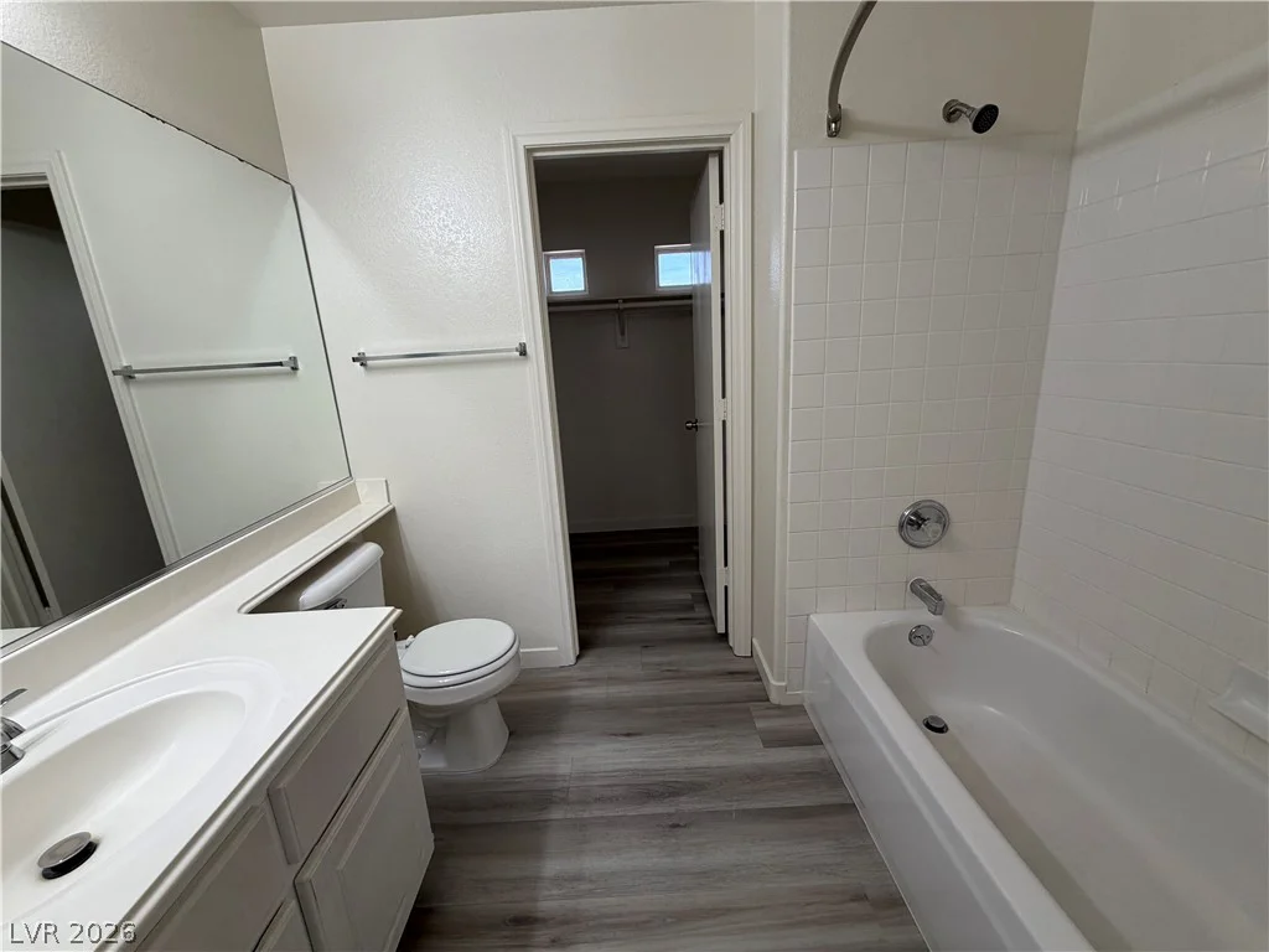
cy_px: 476
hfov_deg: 102.1
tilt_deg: -13.5
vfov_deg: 85.7
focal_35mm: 14
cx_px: 634
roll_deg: +2.9
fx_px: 513
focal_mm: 2.22
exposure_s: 1/120
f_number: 2.2
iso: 100
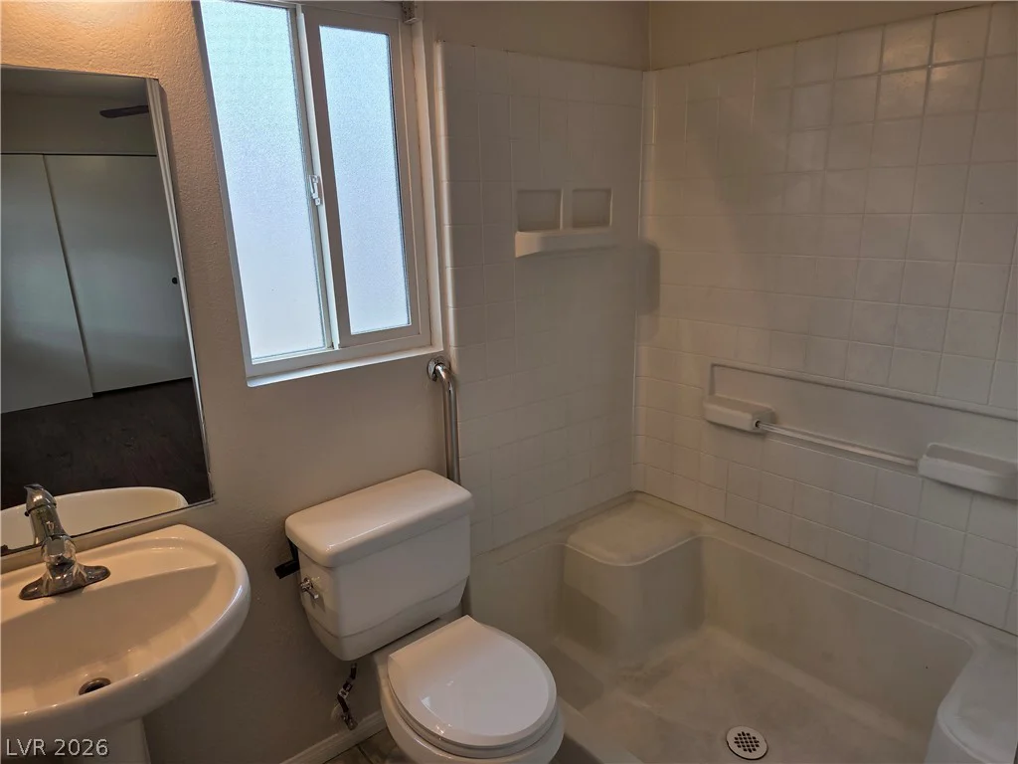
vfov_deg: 58.9
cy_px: 382
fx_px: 676
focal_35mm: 23
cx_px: 509
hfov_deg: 73.9
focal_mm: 5.4
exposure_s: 1/120
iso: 64
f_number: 1.8
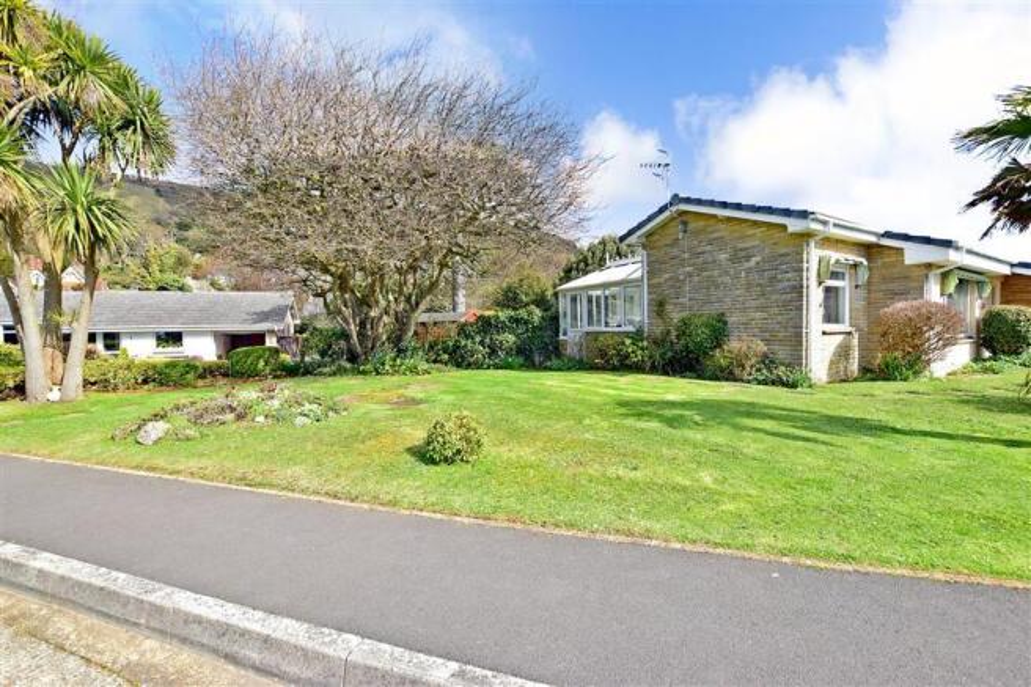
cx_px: 516
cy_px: 344
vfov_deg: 77.3
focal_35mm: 15
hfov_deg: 100.4
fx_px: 429
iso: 400
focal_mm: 10
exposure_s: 1/400
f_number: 10
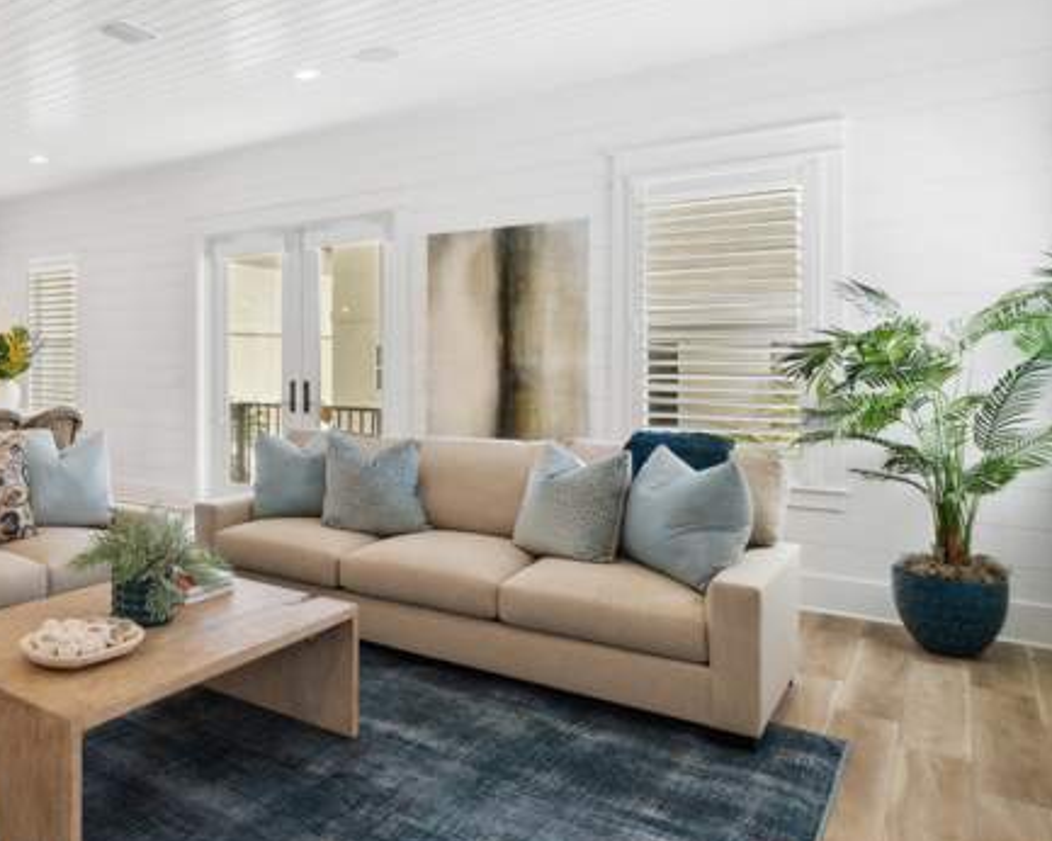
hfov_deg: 56.2
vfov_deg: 54.7
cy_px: 356
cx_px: 87
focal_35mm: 26
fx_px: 809
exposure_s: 1/60
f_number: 9
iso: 400
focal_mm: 10
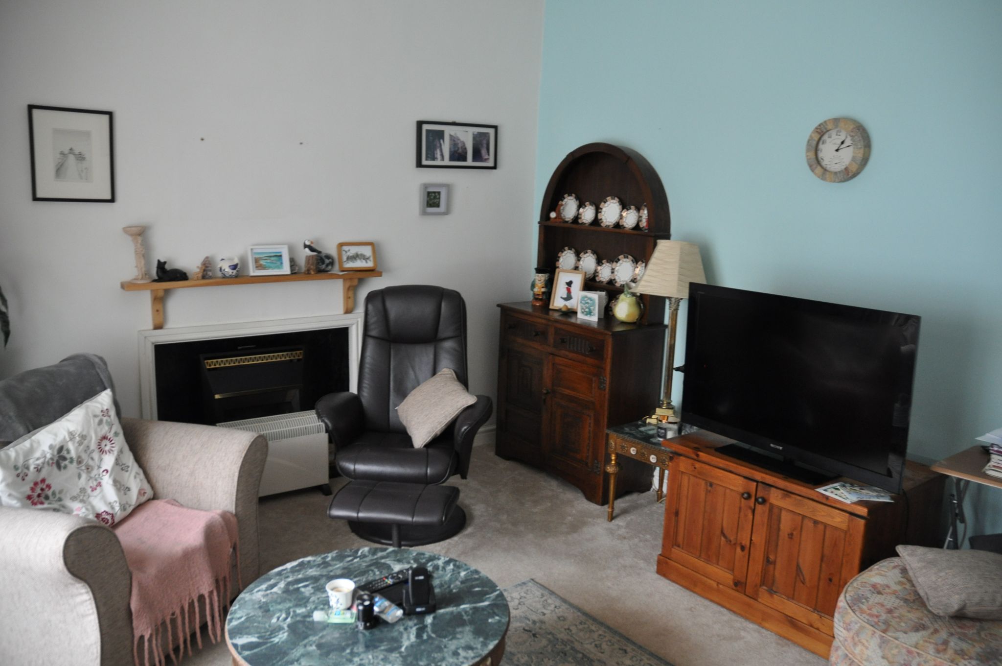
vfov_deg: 47.8
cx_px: 501
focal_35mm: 27
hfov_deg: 67.4
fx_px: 751
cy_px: 333
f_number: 3.5
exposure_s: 1/40
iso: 800
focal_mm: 18
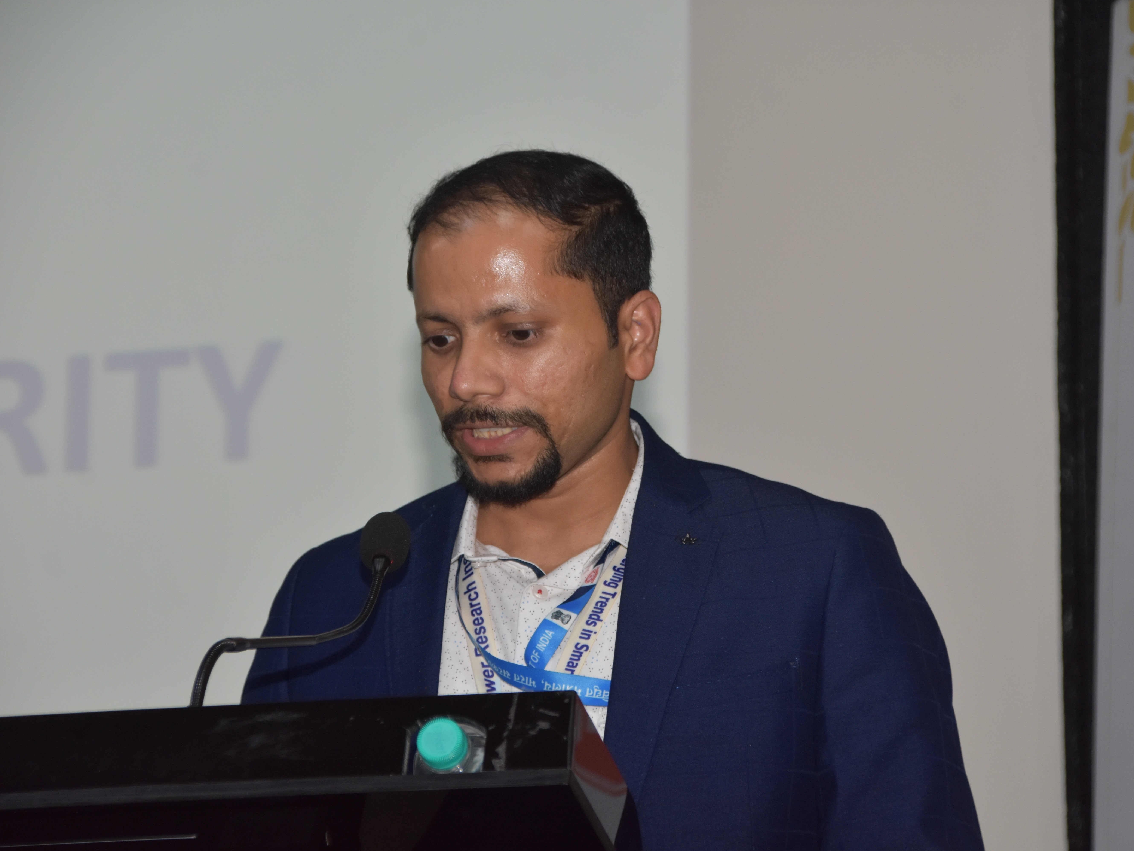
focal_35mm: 160
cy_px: 425
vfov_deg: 9.3
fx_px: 5242
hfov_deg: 12.3
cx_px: 610
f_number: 7.1
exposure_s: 1/60
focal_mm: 98
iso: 800
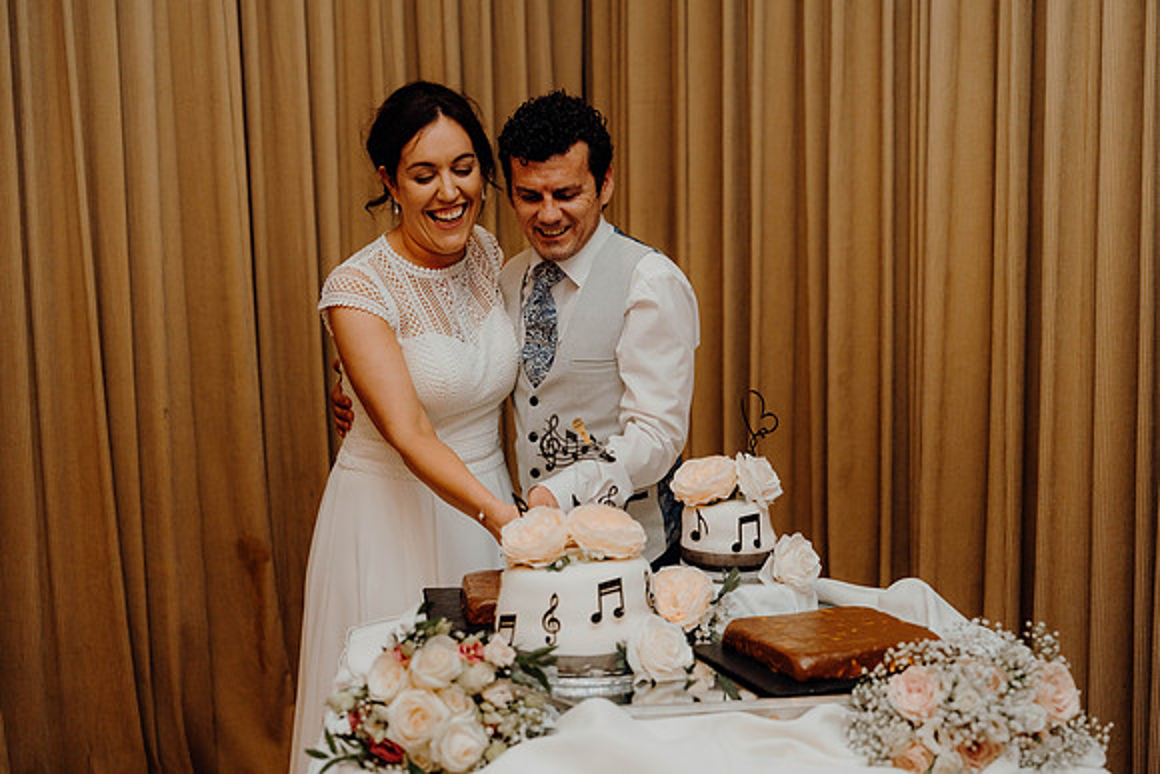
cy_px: 387
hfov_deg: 39.6
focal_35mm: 50
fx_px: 1611
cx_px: 580
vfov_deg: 27.0
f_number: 2.8
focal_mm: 50
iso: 1250
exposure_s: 1/200
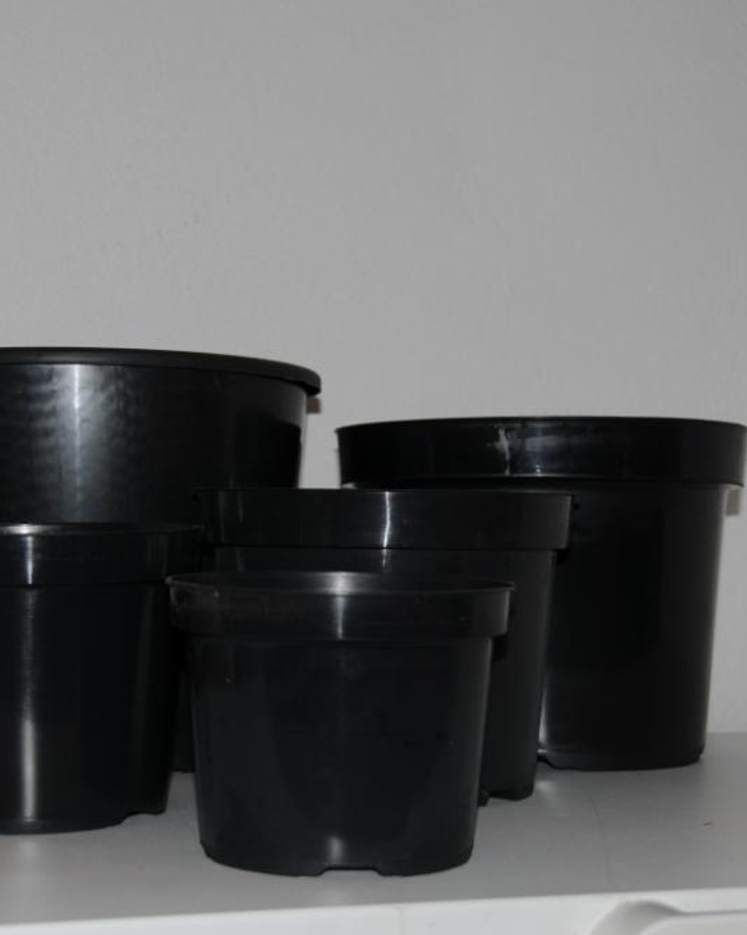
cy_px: 467
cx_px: 325
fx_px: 2019
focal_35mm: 73
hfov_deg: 20.9
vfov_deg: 26.1
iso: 200
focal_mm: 34
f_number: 4.2
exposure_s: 1/60
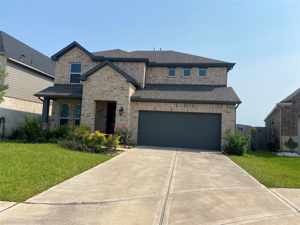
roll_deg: -3.2
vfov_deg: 53.1
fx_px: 225
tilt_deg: +5.1
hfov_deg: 67.3
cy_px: 112
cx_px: 150
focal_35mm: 26
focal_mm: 4.25
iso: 32
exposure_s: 1/4274
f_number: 1.8
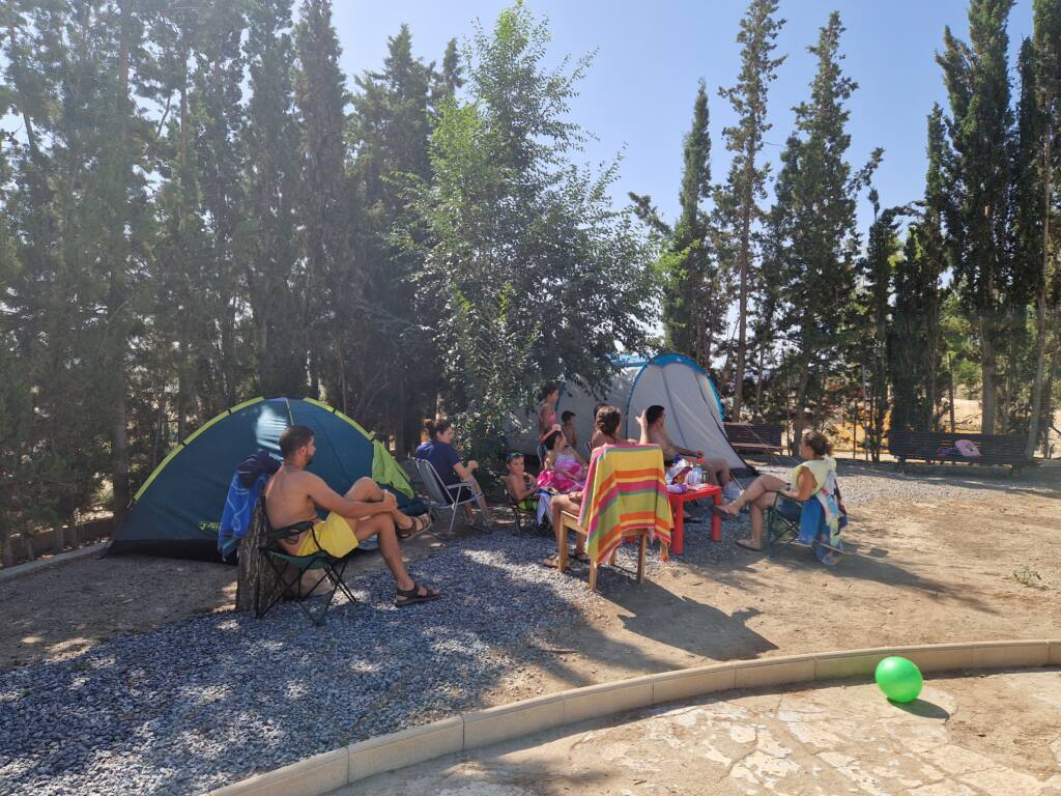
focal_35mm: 23
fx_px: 705
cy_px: 398
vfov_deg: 58.9
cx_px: 530
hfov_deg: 73.9
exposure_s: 1/1084
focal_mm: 5.4
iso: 50
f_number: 1.8
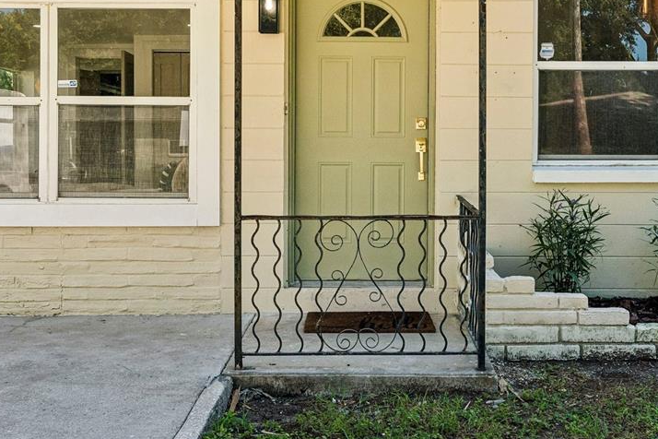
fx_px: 786
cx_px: 375
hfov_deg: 45.3
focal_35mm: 43
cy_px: 157
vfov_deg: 31.0
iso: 800
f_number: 8
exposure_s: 1/800
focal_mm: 20
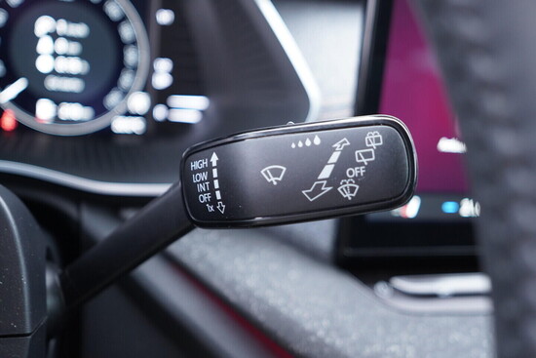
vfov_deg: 36.9
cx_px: 268
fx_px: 536
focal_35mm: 36
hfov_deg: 53.1
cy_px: 179
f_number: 2.8
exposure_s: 1/40
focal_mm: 24
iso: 640
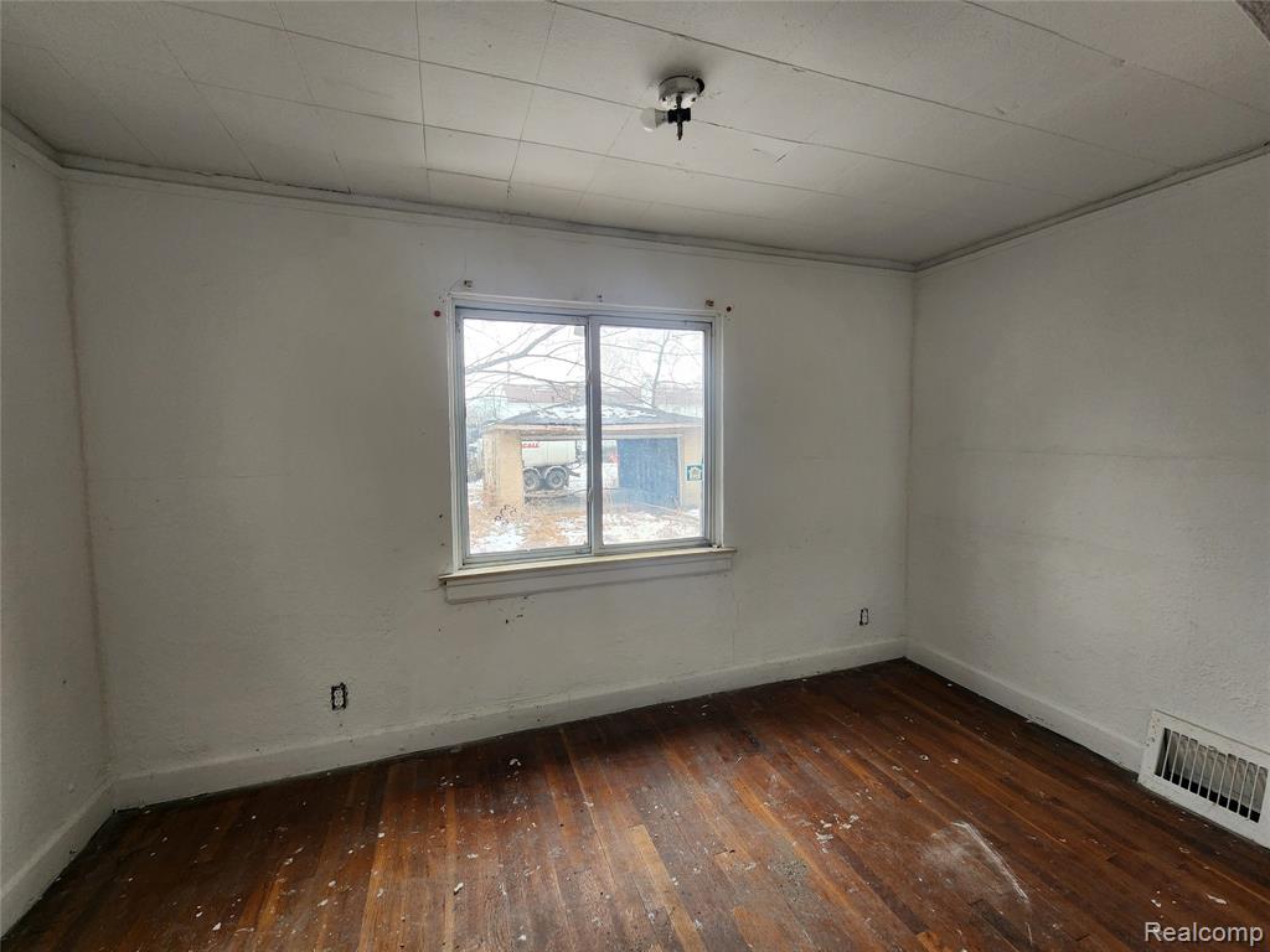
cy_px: 476
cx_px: 635
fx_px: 477
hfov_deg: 106.2
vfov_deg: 89.9
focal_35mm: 13
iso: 160
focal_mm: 2.2
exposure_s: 1/60
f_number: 2.2
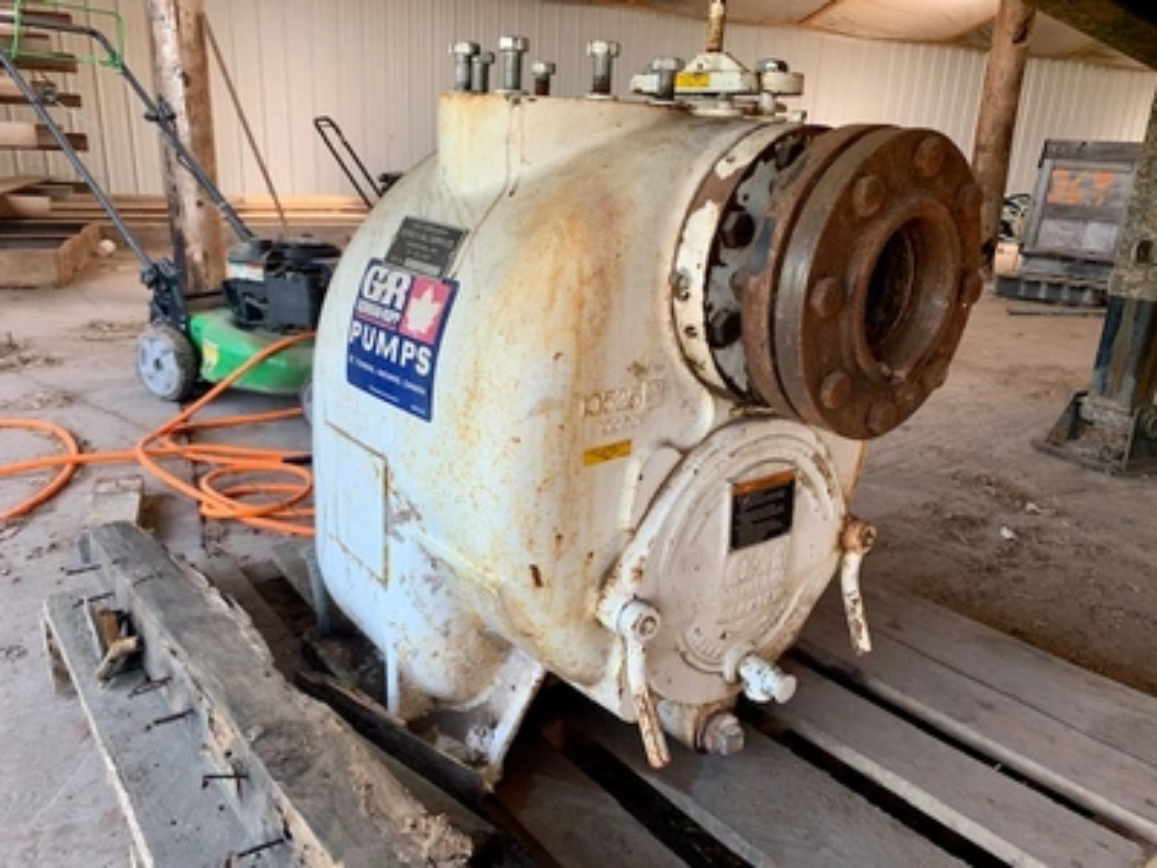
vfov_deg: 53.1
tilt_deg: -17.3
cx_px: 578
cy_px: 434
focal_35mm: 26
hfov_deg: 67.3
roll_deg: -3.3
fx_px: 869
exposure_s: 1/122
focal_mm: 4.25
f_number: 1.8
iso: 40
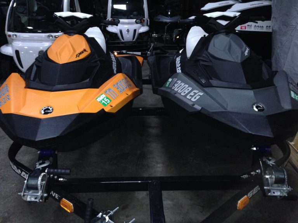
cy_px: 112
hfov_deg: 55.4
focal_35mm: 33
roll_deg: -0.1
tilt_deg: -22.1
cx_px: 149
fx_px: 284
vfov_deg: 42.9
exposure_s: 1/16
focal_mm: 4.12
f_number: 2.4
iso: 500
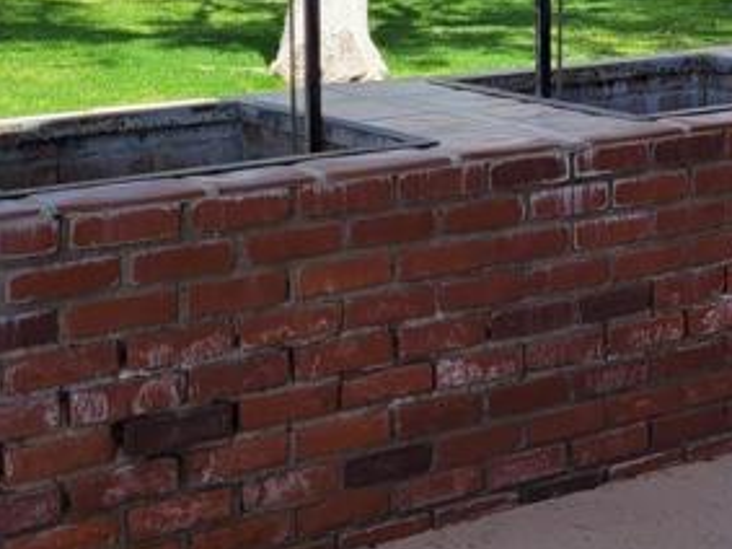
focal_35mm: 94
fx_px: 1987
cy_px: -91
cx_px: 823
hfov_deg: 19.9
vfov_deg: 15.2
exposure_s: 1/1186
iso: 40
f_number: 1.8
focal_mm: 5.4
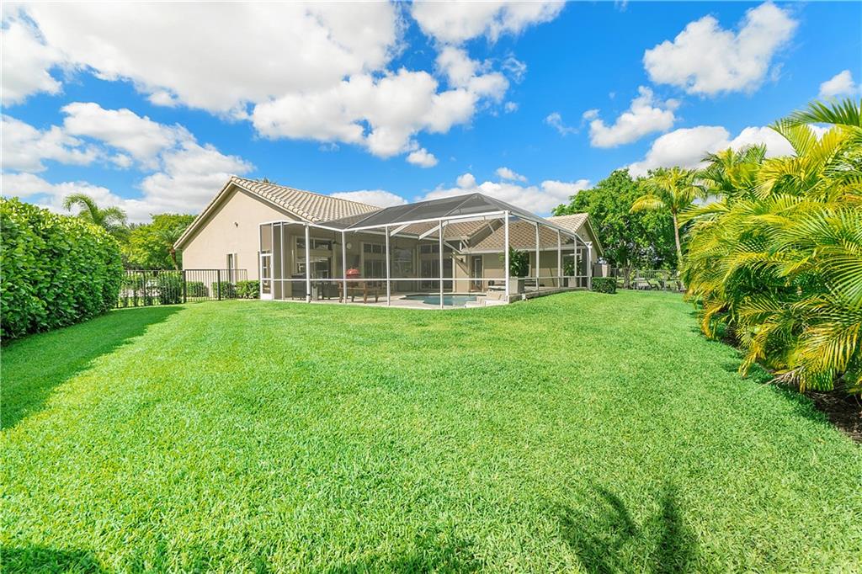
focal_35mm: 15
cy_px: 287
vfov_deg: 77.3
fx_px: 359
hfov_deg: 100.4
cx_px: 431
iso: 100
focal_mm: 10
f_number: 11
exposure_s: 1/125
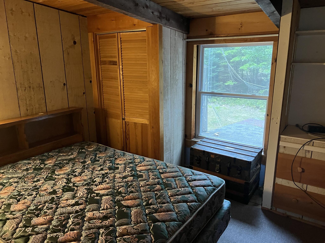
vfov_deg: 53.1
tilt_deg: -12.4
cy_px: 122
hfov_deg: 67.3
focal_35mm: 26
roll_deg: +0.1
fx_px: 244
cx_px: 162
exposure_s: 1/49
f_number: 1.5
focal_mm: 5.7
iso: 500
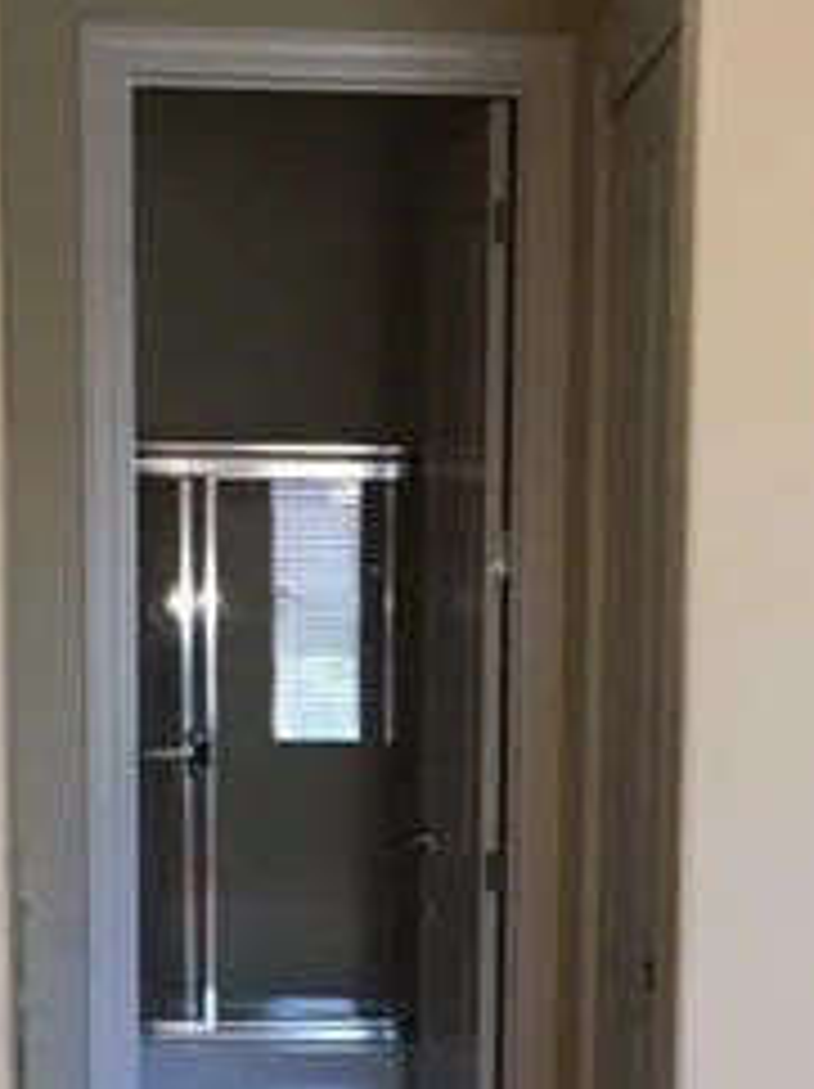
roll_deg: +0.3
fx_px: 2261
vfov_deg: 26.4
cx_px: 382
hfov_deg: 20.4
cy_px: 909
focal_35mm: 72
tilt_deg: -7.2
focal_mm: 4.15
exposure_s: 1/30
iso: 80
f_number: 2.2
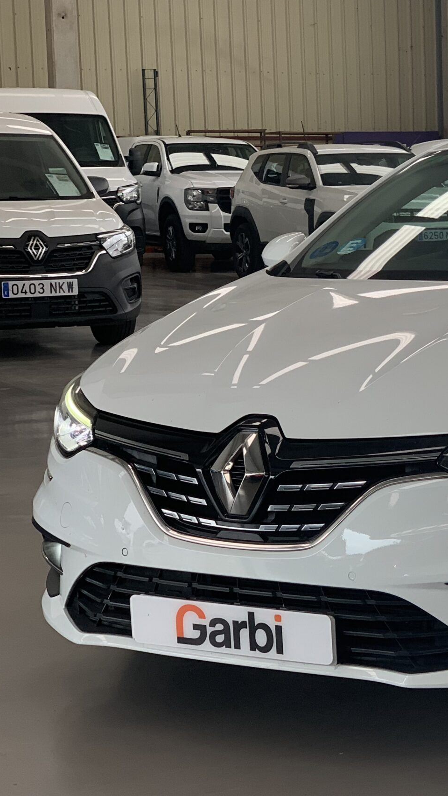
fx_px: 1795
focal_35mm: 85
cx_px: 528
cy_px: 400
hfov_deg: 13.8
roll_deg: -0.9
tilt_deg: -7.9
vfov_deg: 25.0
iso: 50
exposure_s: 1/100
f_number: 2.4
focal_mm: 6
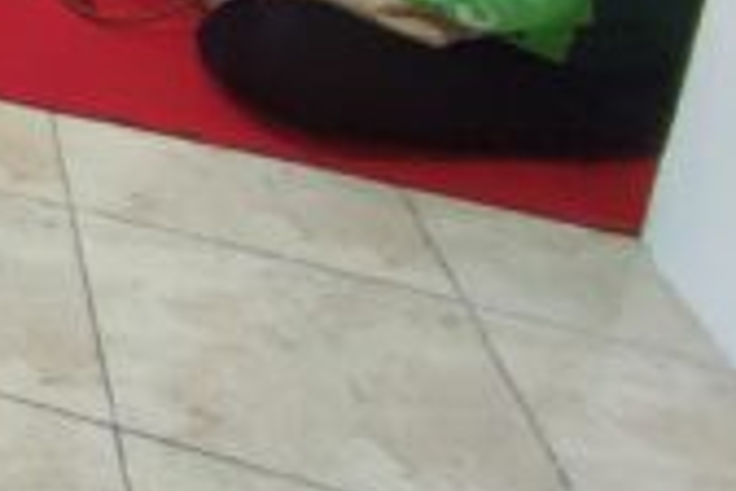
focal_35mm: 76
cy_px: -471
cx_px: -885
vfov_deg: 14.9
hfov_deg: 16.5
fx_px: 1554
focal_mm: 1.65
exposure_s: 1/50
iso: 370
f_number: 2.2
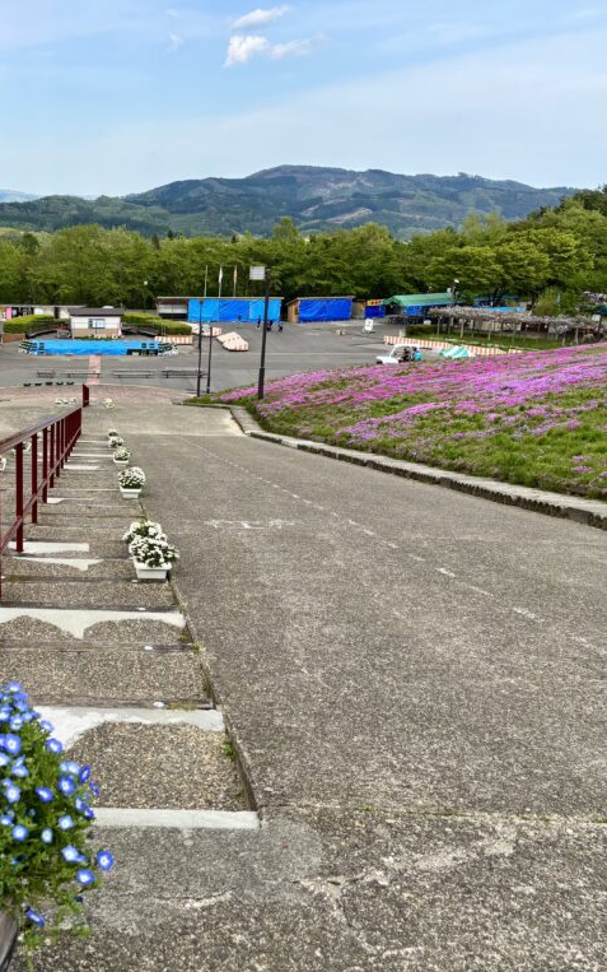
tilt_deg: -17.3
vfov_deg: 52.7
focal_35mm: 37
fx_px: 979
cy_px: 488
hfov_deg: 32.7
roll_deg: -0.1
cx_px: 57
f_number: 1.6
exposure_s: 1/1437
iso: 50
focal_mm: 5.96
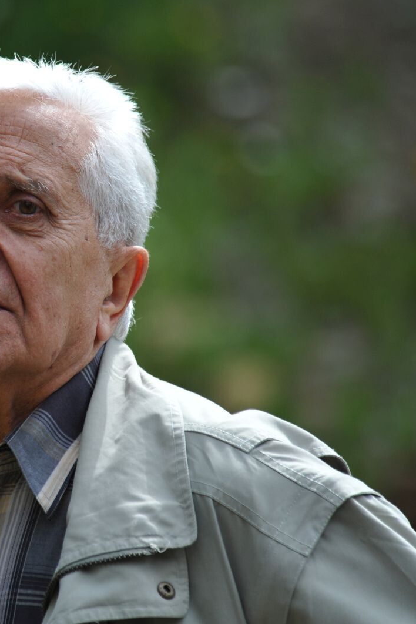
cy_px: 312
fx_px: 8614
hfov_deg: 2.8
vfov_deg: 4.1
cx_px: 24
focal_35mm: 497
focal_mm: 330
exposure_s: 1/2000
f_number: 5.3
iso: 800
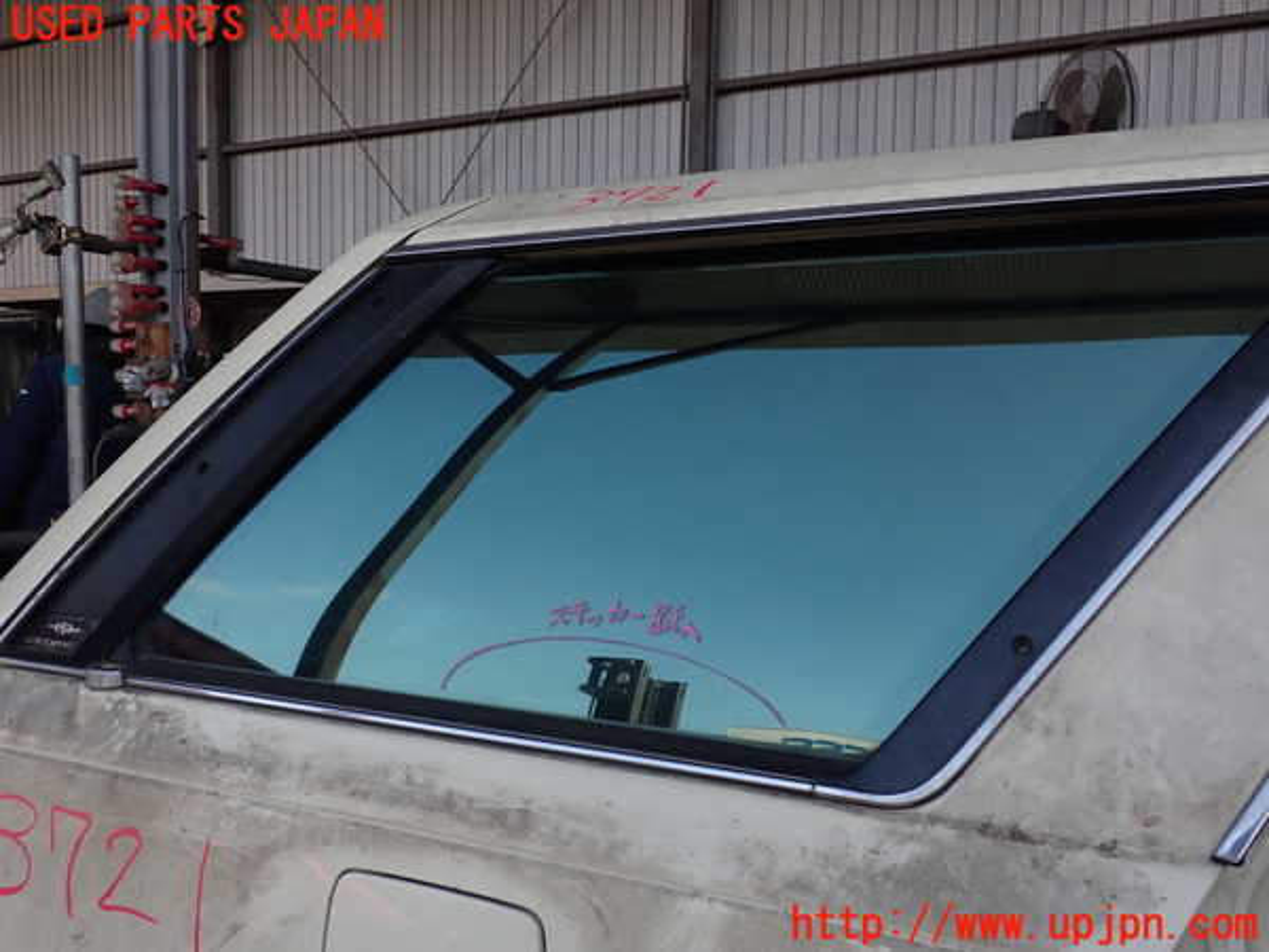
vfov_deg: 46.8
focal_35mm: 30
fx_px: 1100
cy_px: 476
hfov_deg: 60.0
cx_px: 634
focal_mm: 5.4
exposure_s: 1/250
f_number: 3.2
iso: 100
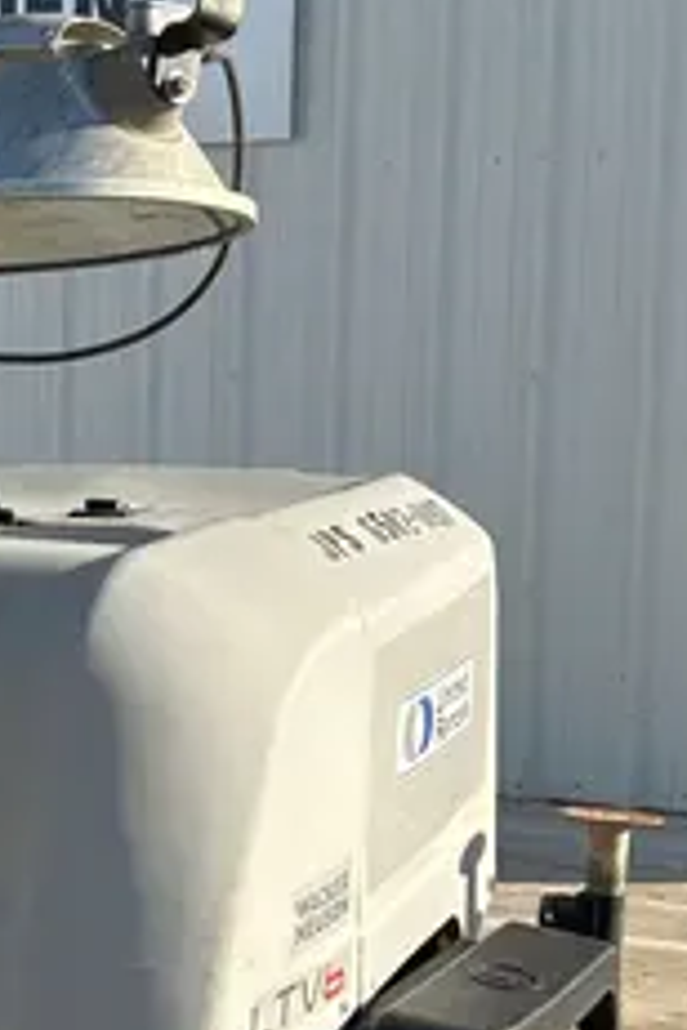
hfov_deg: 15.4
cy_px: 698
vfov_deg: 23.5
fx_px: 2462
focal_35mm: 86
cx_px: -89
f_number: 1.5
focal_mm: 5.7
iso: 50
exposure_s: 1/2165
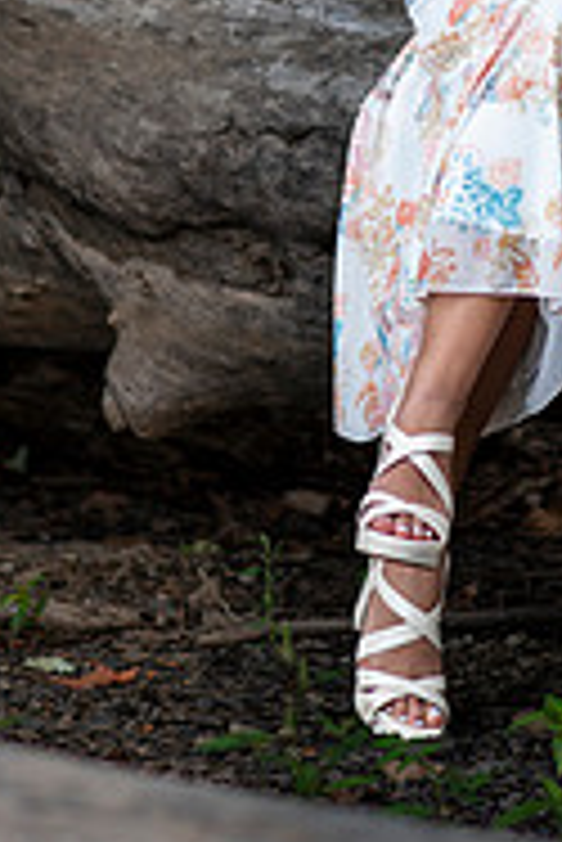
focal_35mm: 306
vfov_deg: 6.7
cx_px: 396
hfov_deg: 4.5
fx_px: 7152
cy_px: -63
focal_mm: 85
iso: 100
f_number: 1.8
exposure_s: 1/640
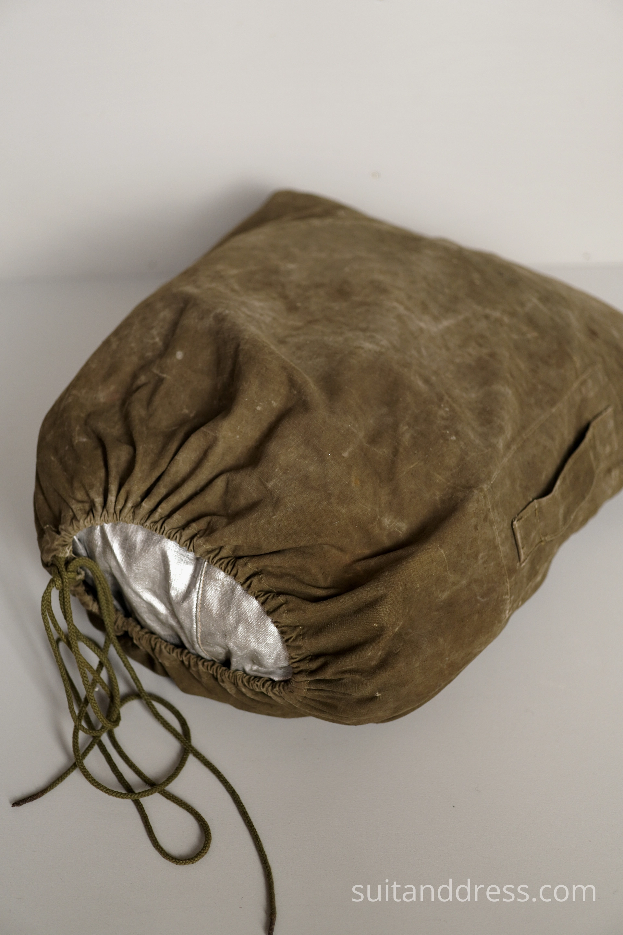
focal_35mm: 48
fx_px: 1246
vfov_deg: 41.1
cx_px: 312
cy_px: 468
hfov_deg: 28.1
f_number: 1.8
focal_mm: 32
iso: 200
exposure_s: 1/100
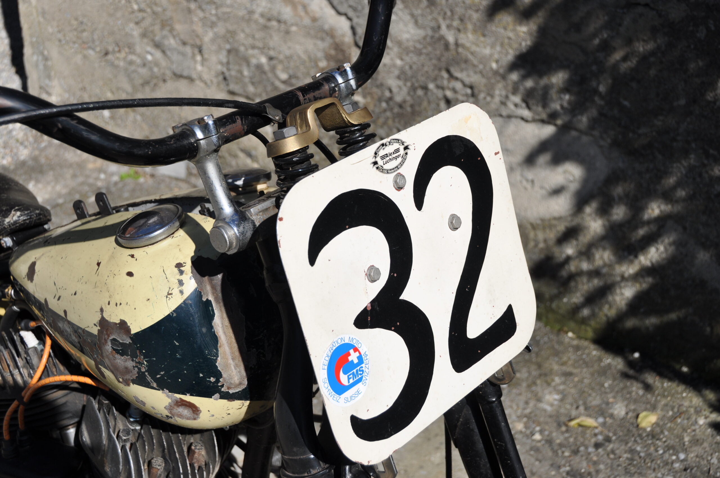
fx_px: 959
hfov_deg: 41.2
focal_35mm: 48
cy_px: 239
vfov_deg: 28.0
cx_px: 360
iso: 200
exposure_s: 1/1600
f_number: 5.6
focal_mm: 32
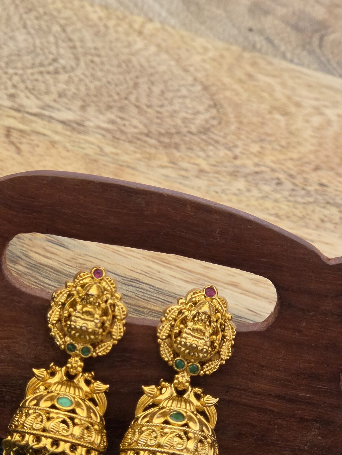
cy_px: 322
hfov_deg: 15.1
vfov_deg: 19.9
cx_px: 122
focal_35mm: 98
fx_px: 1291
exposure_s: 1/33.3
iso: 500
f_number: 2.4
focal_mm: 7
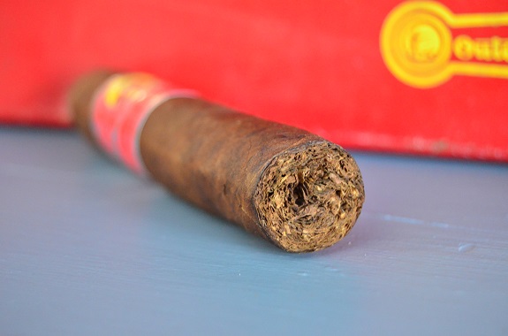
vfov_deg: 16.5
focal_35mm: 82
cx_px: 254
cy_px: 168
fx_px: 1161
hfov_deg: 24.7
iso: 3200
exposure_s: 1/13
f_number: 6.3
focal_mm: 55
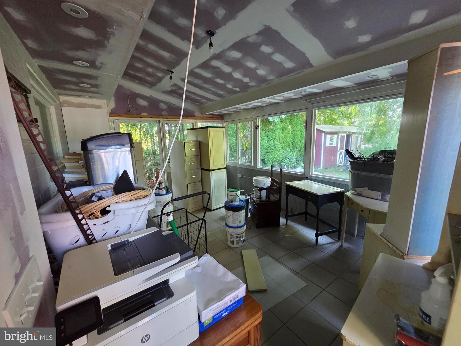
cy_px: 173
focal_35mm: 13
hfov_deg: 106.2
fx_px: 173
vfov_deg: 89.9
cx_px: 230
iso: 500
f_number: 2.2
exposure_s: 1/60
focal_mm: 2.2
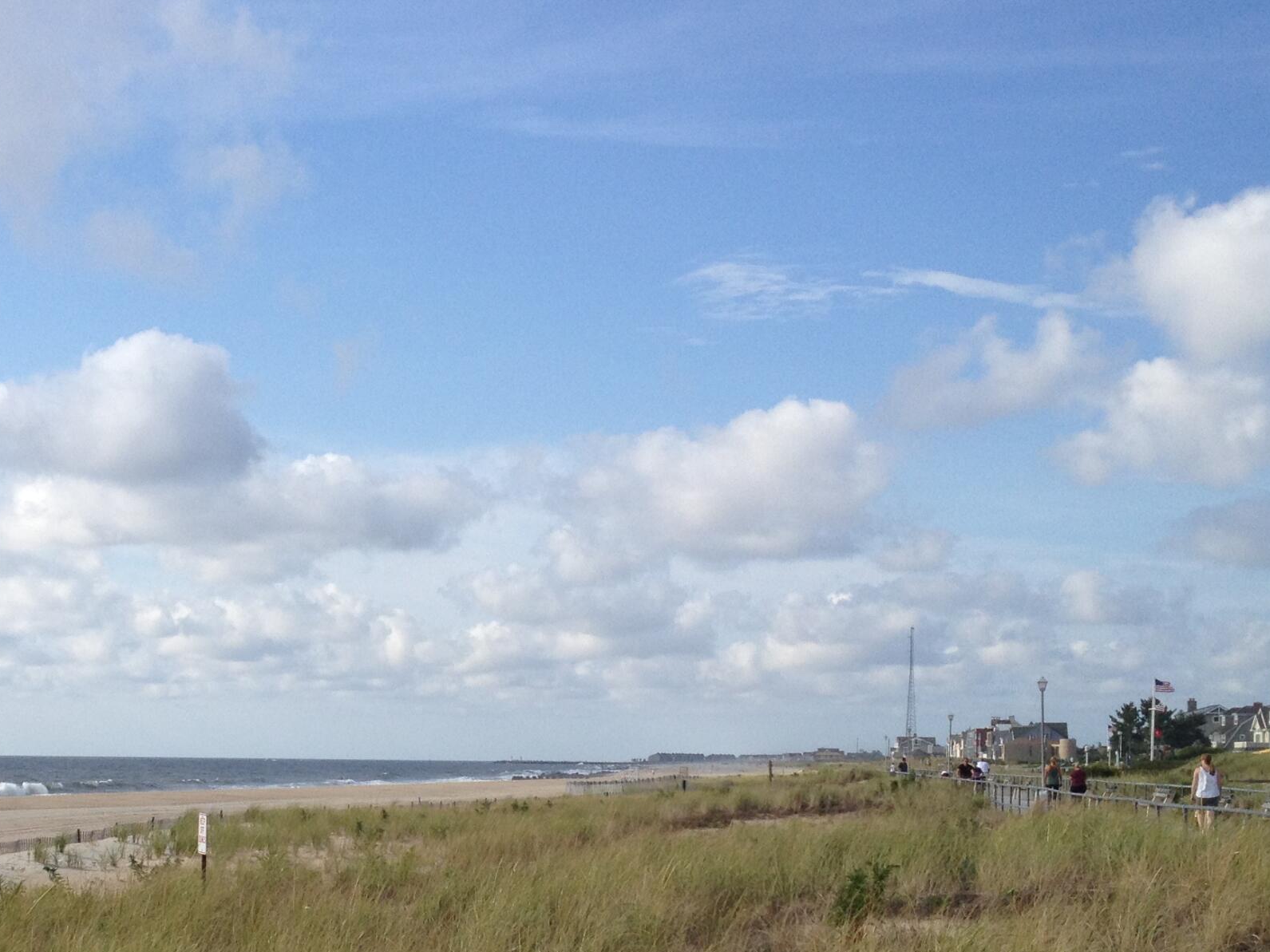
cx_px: 304
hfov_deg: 28.9
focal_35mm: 66
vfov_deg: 22.0
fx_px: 2421
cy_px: 745
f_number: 2.4
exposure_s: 1/1972
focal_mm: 4.28
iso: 64
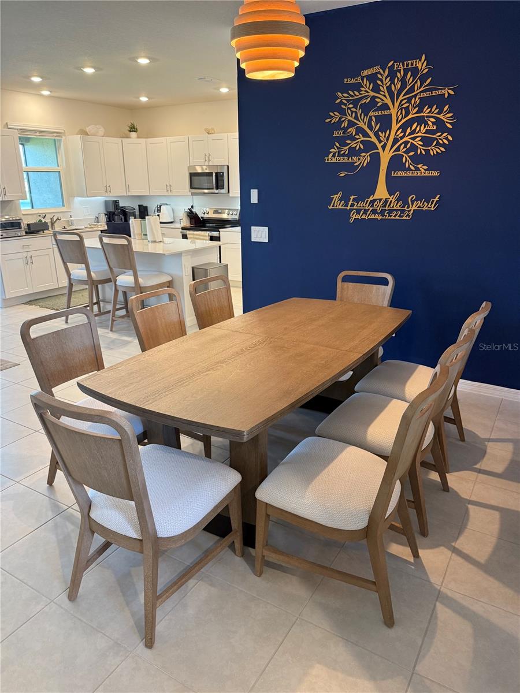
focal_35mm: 24
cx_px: 260
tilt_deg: -18.3
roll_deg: +0.2
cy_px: 346
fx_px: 481
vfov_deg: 71.6
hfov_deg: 56.8
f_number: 1.78
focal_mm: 6.76
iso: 200
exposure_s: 1/60
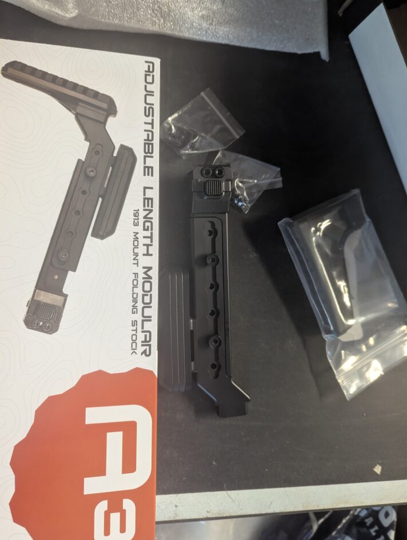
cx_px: 193
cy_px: 260
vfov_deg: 67.2
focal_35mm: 26
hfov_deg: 53.2
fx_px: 406
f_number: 1.85
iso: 981
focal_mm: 6.81
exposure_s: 1/60
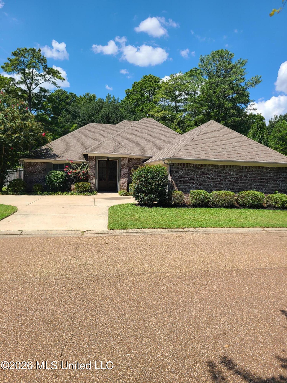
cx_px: 144
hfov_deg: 53.1
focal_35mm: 26
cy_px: 192
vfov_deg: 67.3
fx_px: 287
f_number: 1.8
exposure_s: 1/2277
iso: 40
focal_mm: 5.4
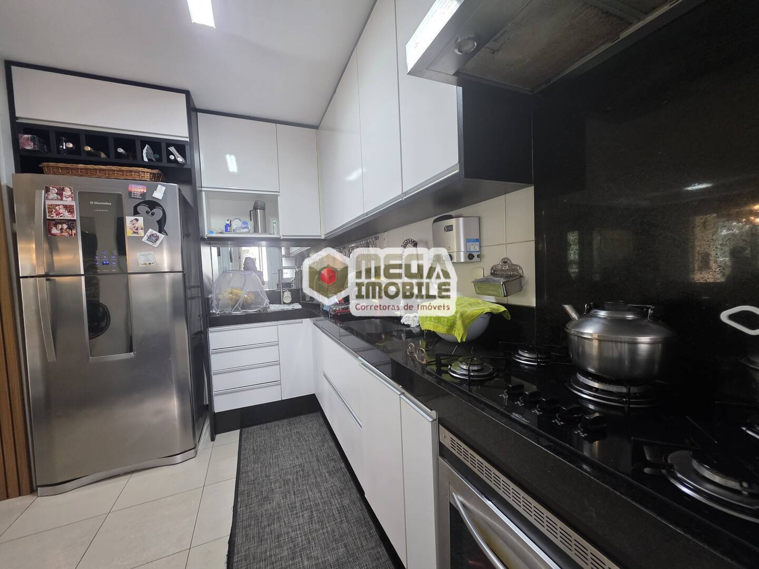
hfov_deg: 106.2
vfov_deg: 89.9
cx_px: 380
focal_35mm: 13
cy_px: 284
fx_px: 285
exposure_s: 1/60
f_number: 1.9
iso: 250
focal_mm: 2.2
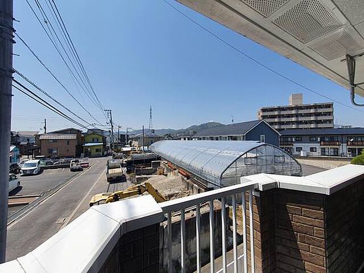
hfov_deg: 106.2
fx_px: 137
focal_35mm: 13
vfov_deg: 89.9
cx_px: 182
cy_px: 136
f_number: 2.2
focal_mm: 1.8
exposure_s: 1/1624
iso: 50
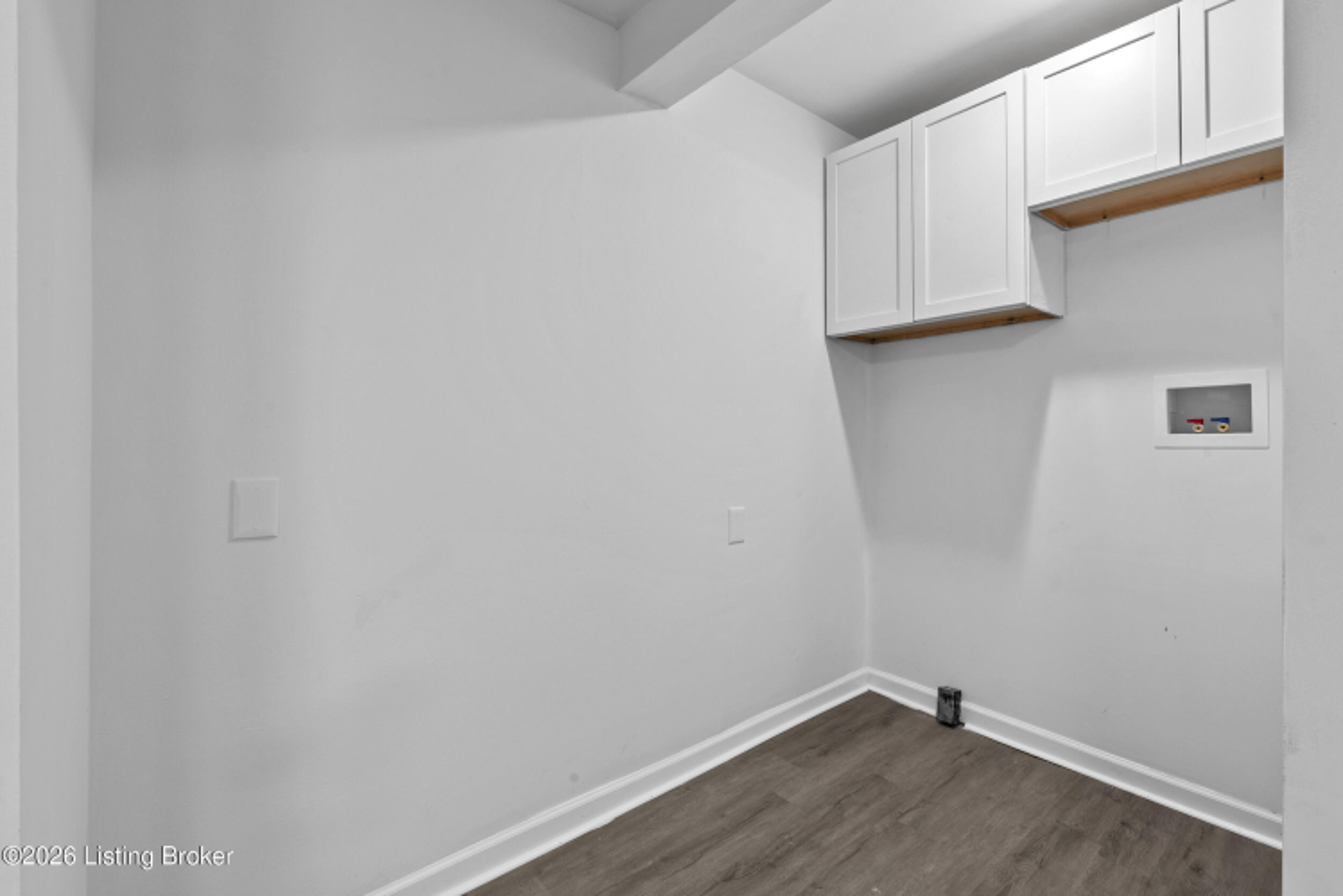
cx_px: 672
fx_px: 597
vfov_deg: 73.8
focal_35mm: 16
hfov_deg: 96.7
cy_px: 448
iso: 400
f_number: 11
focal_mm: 16
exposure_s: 1/1.25
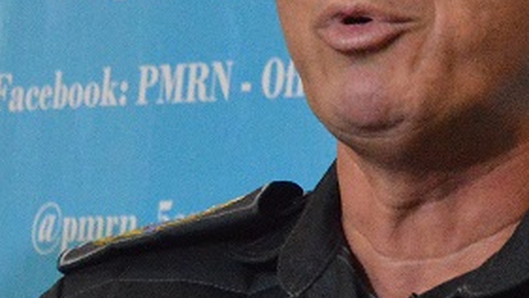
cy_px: 296
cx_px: 578
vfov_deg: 4.3
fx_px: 3985
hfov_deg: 7.5
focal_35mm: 284
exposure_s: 1/100
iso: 6400
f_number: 5.6
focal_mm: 45
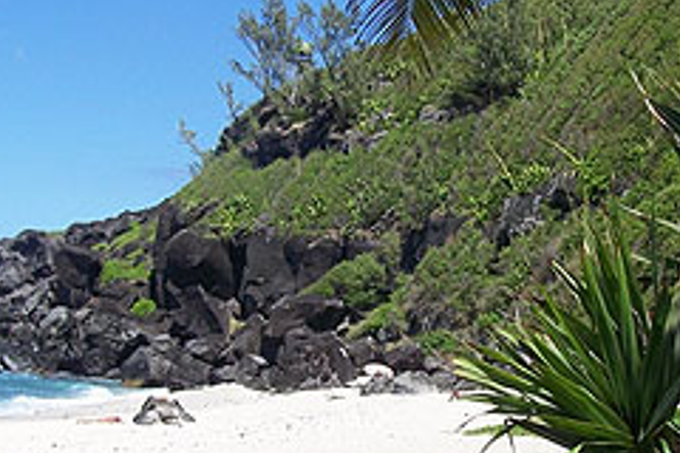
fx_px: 1398
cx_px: 397
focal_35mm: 74
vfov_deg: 18.4
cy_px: 290
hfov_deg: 27.3
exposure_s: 1/500
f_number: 4
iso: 64
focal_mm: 6.3
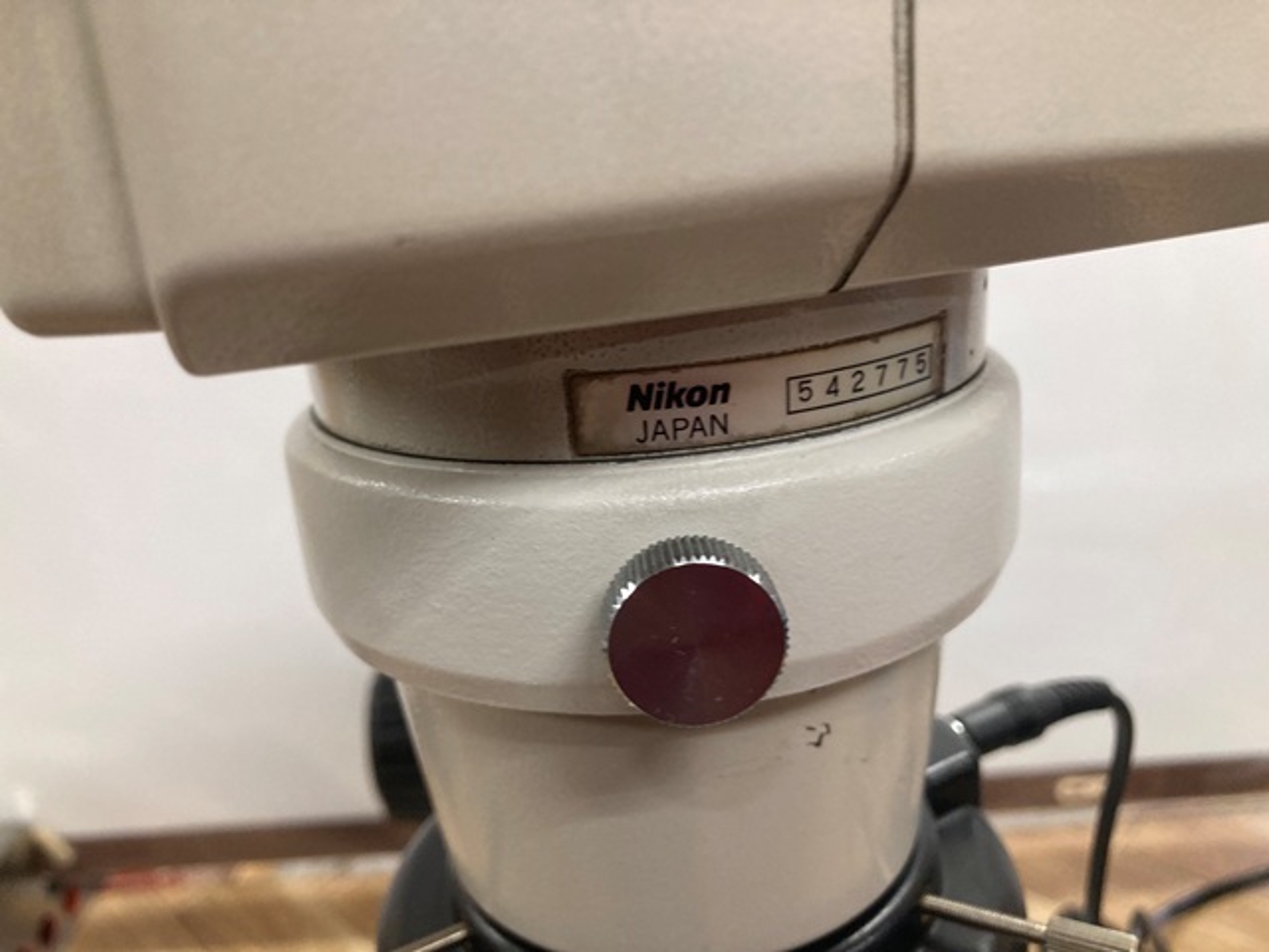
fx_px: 1026
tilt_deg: -16.3
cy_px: 476
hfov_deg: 63.4
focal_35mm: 28
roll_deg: +5.2
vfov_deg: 49.7
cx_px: 634
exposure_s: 1/60
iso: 100
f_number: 1.8
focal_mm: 3.99
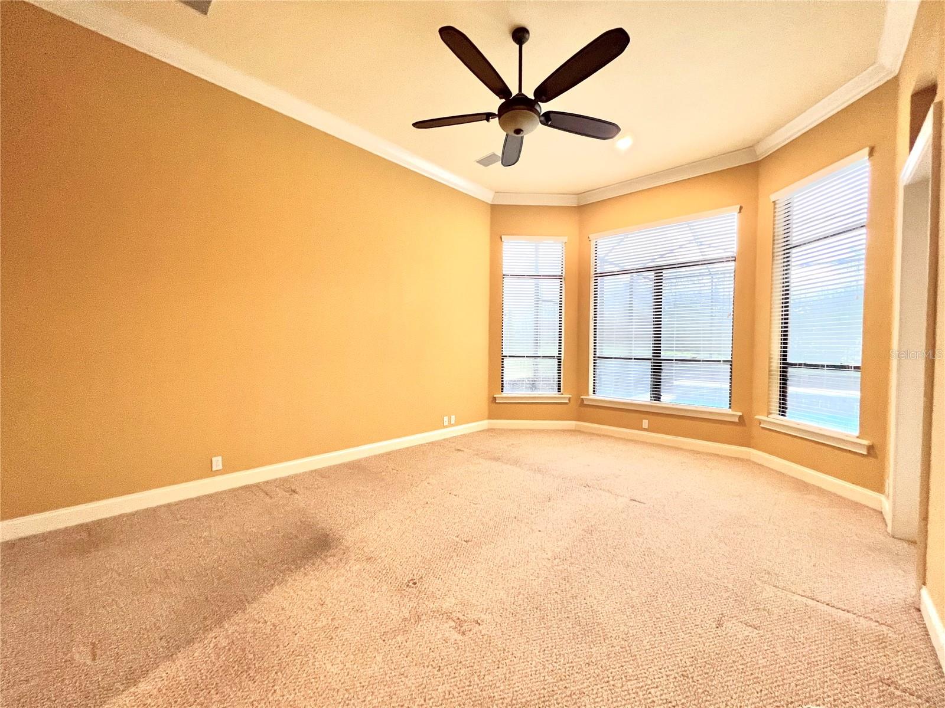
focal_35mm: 13
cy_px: 354
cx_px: 472
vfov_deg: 89.9
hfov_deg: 106.2
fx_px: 355
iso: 400
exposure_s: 1/60
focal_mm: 1.57
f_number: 1.8
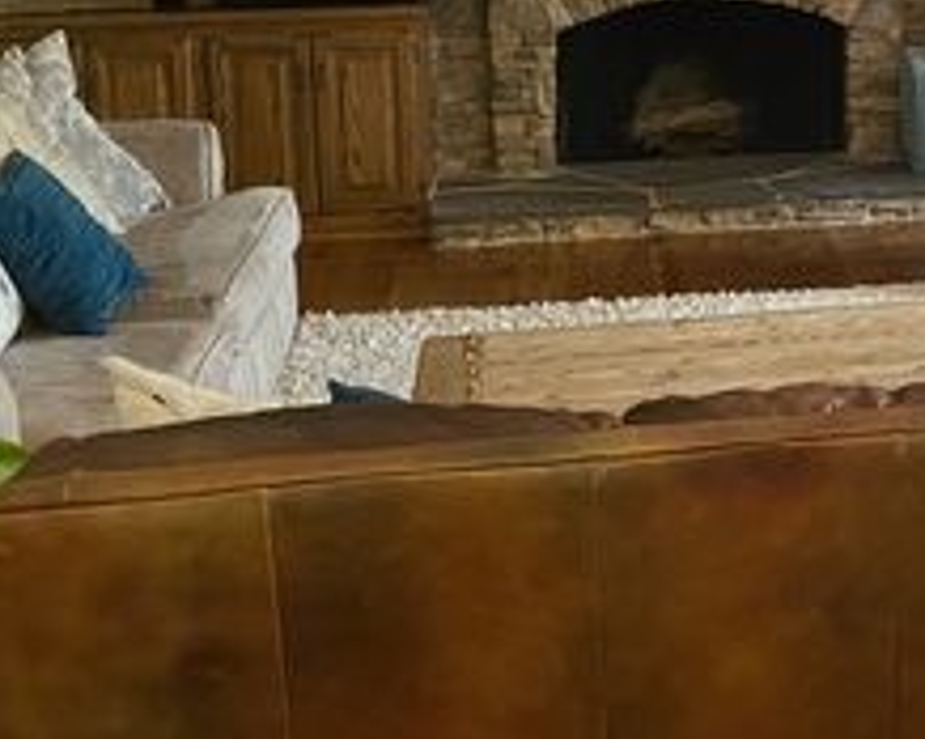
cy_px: 0
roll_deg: -0.7
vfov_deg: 21.1
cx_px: 997
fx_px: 1915
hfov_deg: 25.4
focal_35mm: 70
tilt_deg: -7.5
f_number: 1.8
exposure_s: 1/60
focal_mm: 4.25
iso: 320
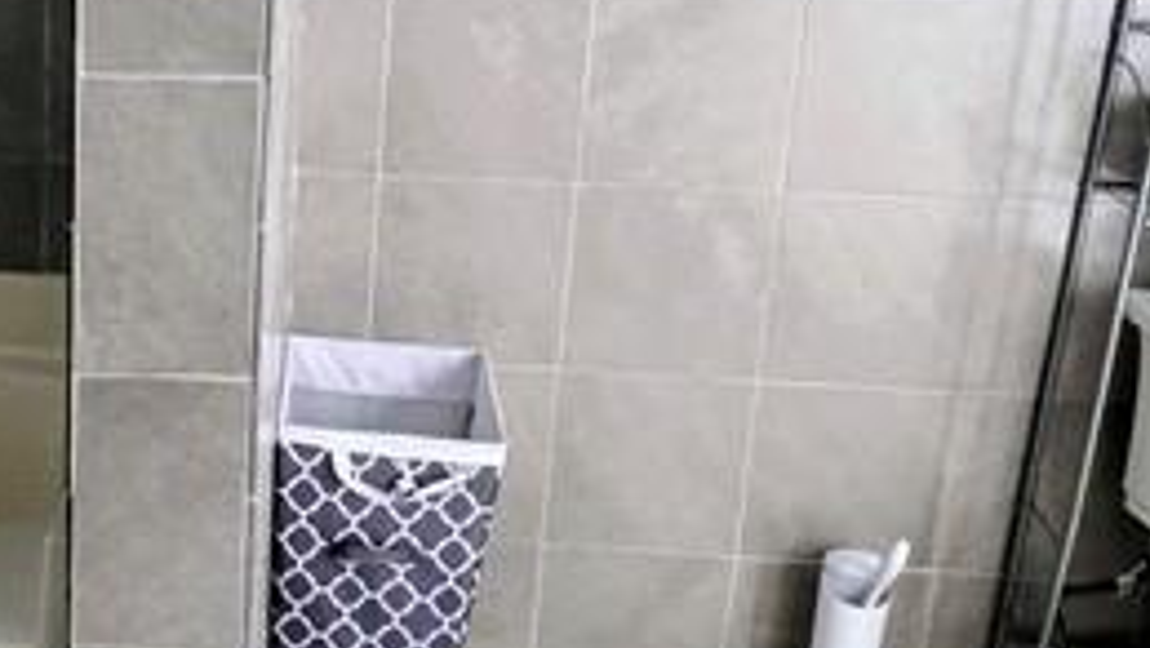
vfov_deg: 21.5
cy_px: 360
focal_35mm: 56
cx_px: 44
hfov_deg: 34.4
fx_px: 1709
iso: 640
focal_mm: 2.2
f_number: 1.9
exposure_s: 1/60
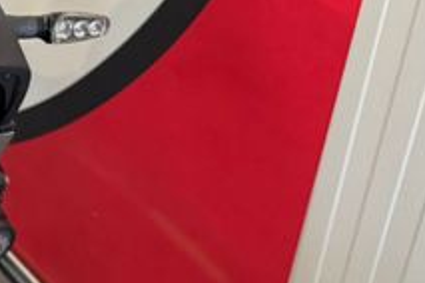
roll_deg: +4.0
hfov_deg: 23.1
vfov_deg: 18.1
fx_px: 885
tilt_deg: -28.6
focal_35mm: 75
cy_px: 92
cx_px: -166
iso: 400
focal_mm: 6.76
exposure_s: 1/50
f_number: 1.78
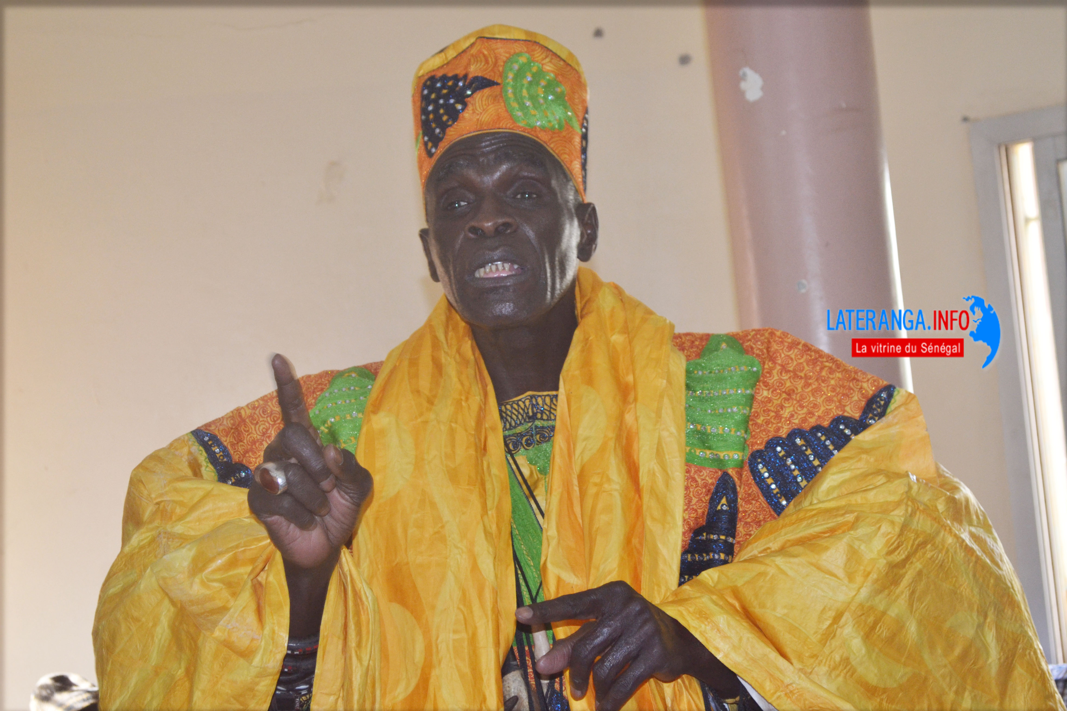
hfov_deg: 28.1
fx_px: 2134
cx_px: 534
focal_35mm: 72
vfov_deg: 18.9
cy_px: 356
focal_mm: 48
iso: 800
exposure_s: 1/60
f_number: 5.3
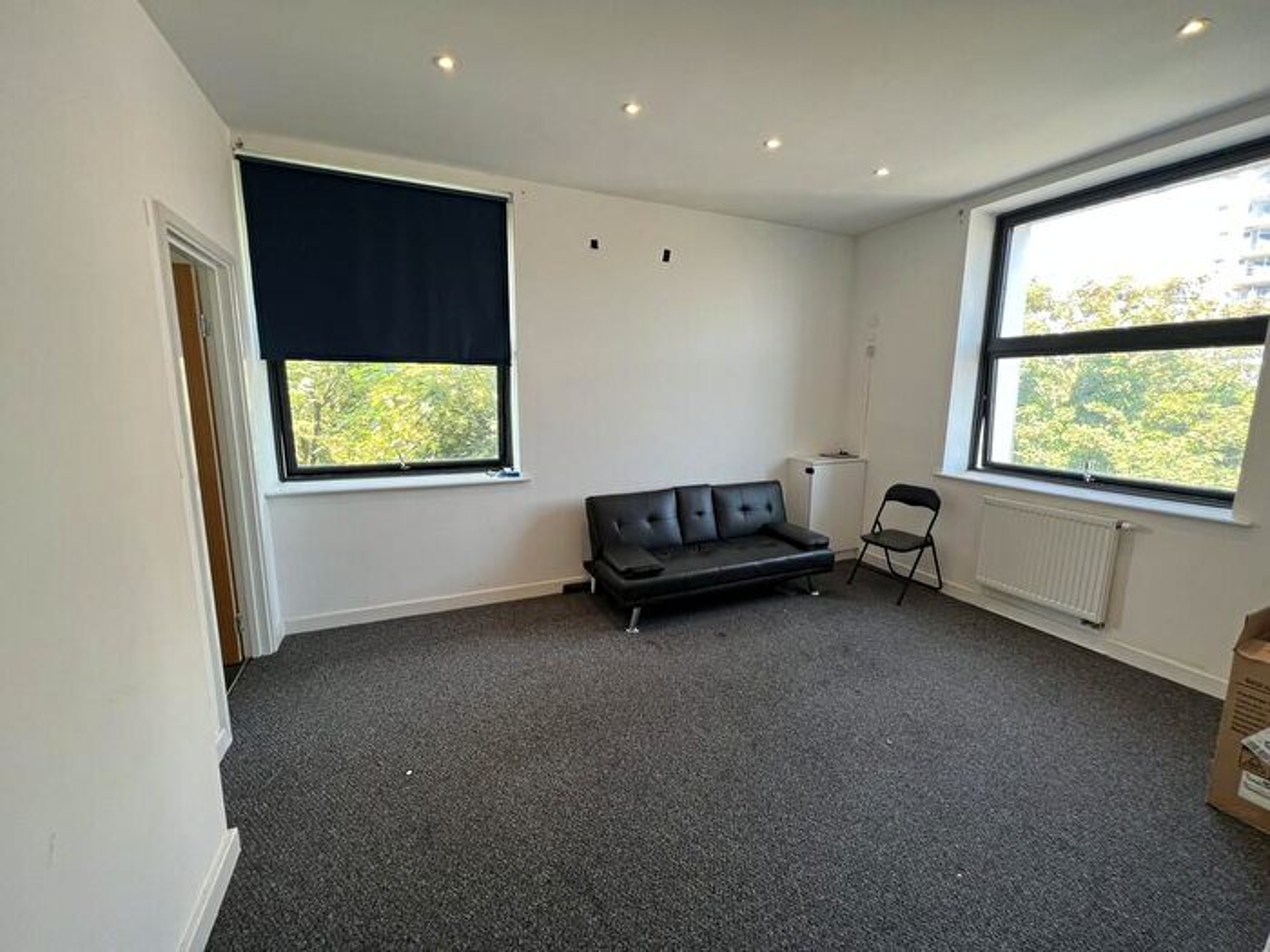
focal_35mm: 13
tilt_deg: -9.1
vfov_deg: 89.9
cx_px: 635
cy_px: 476
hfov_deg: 106.2
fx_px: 477
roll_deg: -0.2
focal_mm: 1.57
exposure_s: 1/100
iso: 100
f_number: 1.8
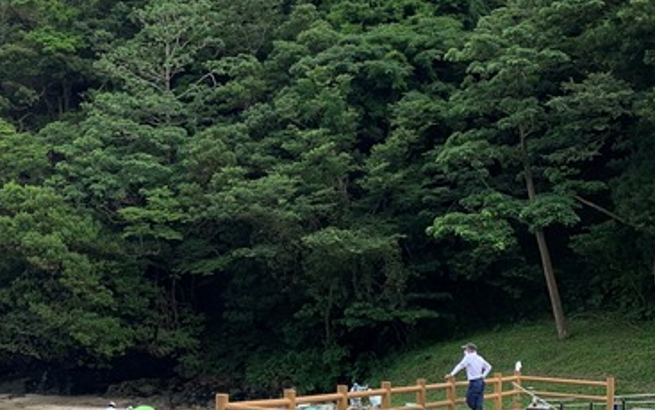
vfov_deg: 23.9
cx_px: 36
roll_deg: -2.6
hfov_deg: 34.8
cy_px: 273
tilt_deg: +2.8
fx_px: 965
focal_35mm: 54
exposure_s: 1/1387
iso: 25
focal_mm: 4.25
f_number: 1.8
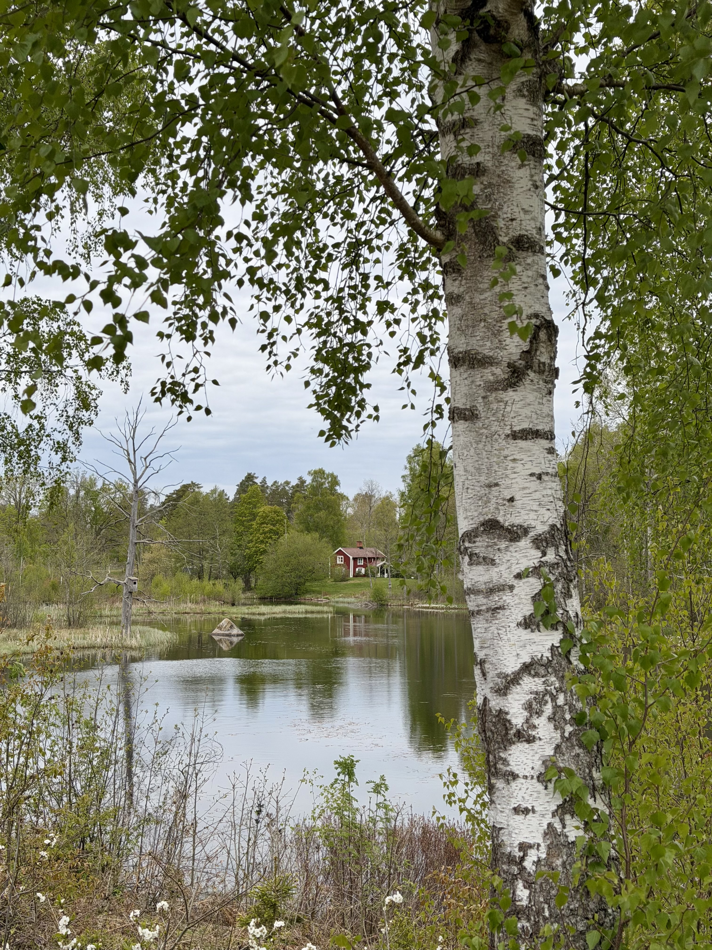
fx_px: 1316
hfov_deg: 30.3
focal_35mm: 48
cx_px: 356
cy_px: 475
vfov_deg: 39.7
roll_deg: -0.2
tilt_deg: +3.7
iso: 64
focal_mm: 6.76
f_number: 1.78
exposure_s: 1/3534
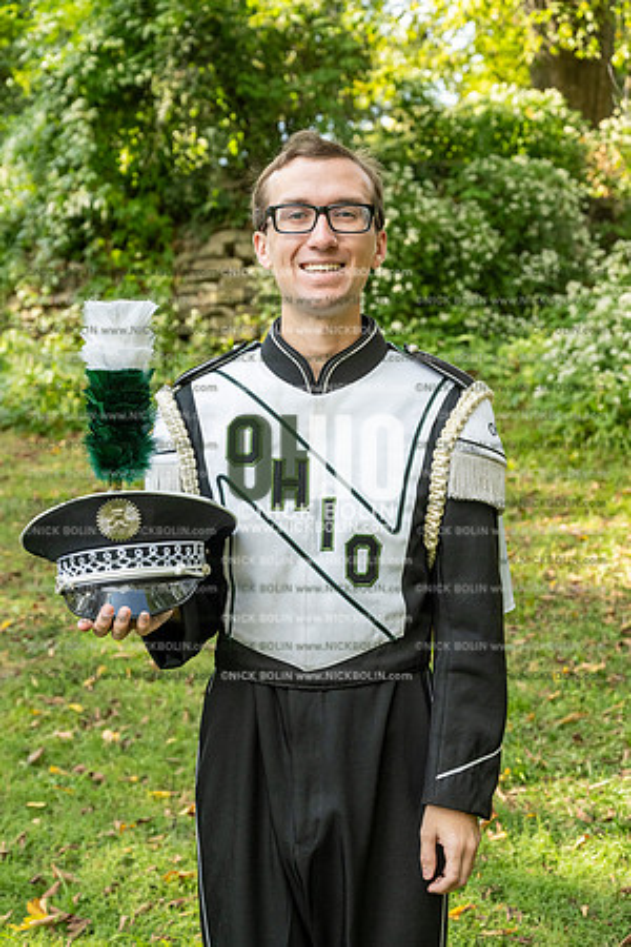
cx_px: 316
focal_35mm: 53
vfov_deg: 37.5
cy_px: 474
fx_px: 1393
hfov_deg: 25.5
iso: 1000
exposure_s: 1/640
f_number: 5.6
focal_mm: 53
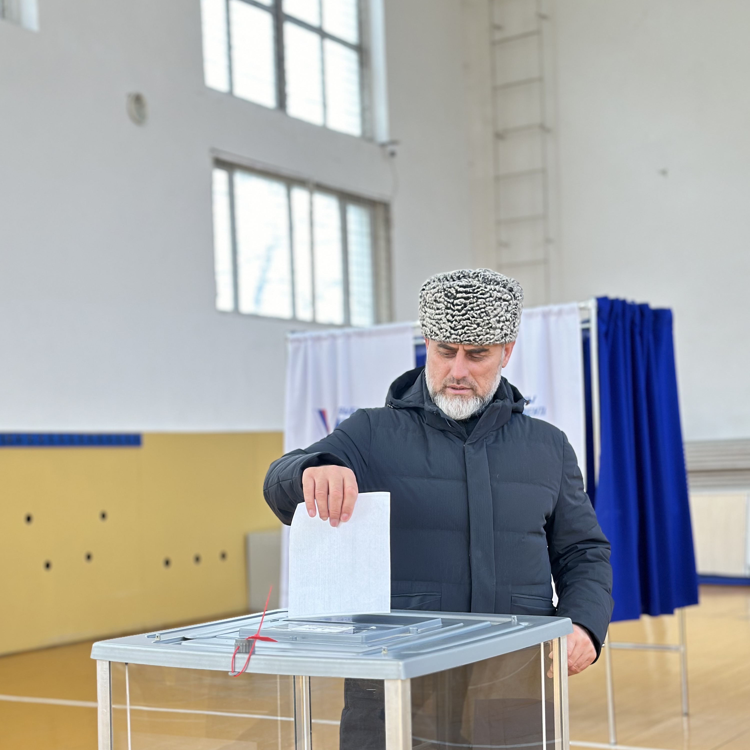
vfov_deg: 29.9
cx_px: 374
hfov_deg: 30.0
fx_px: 1397
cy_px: 475
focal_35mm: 57
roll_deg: +0.9
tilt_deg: -2.1
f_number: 1.78
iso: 80
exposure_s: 1/100
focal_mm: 6.86
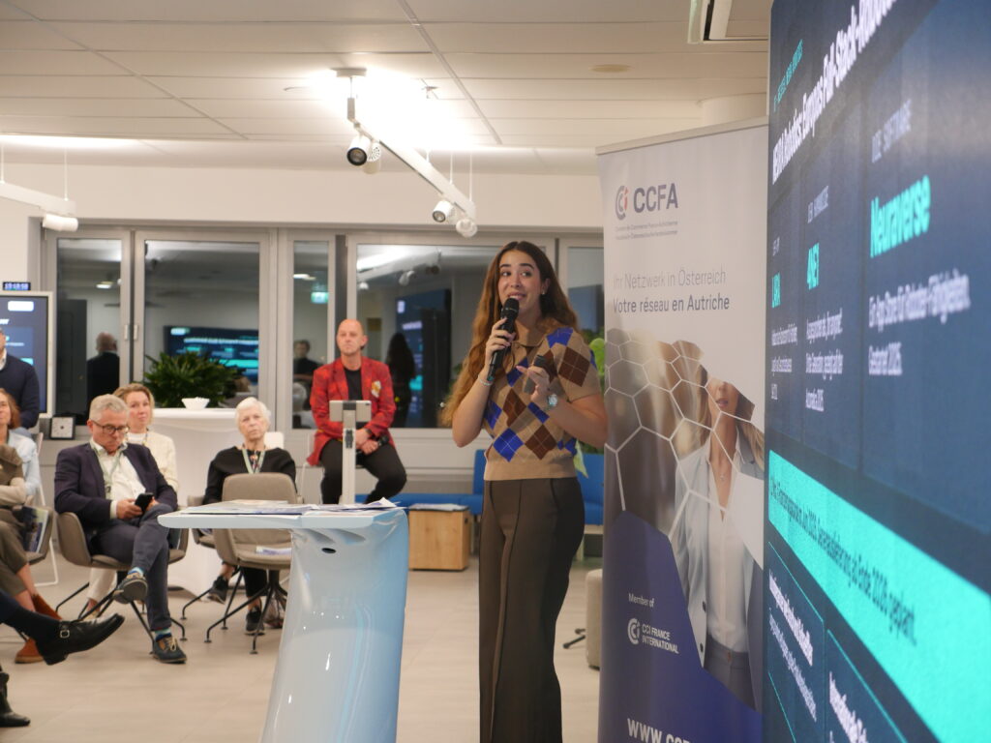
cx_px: 496
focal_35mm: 70
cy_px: 372
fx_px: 2004
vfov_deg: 21.0
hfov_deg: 27.8
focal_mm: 35
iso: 1000
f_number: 2.8
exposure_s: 1/80
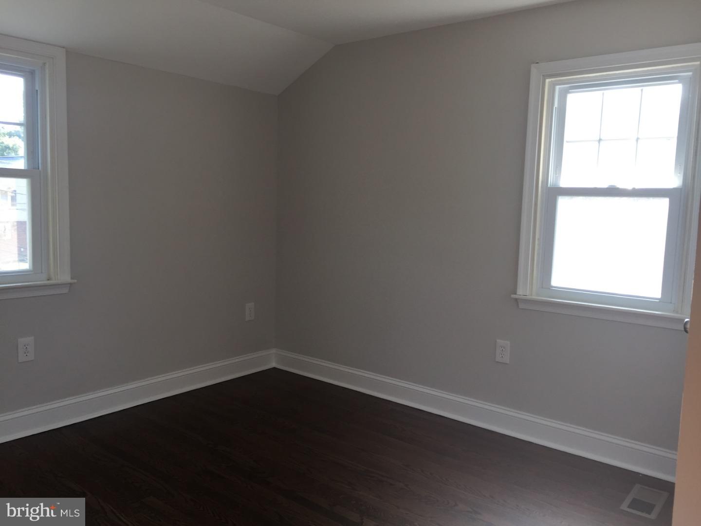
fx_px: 587
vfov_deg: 48.2
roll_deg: -1.9
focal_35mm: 29
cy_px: 263
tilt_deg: -7.0
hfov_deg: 61.7
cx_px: 350
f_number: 2.2
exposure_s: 1/60
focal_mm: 4.15
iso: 32
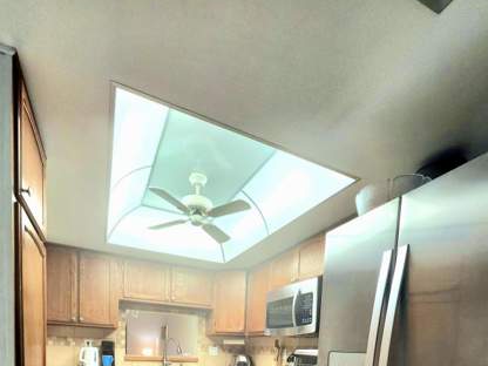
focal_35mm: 20
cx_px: 225
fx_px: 282
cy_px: 366
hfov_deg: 81.6
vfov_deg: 52.4
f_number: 2.2
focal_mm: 1.74
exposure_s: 1/60.2
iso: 125
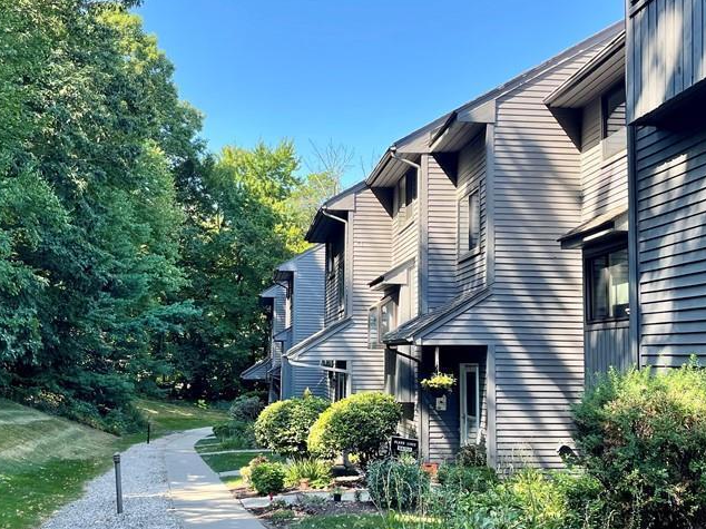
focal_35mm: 42
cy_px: 278
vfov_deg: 34.3
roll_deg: -0.7
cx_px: 344
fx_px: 856
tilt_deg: +4.3
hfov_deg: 44.8
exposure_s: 1/660
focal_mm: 5.1
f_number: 1.6
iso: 32
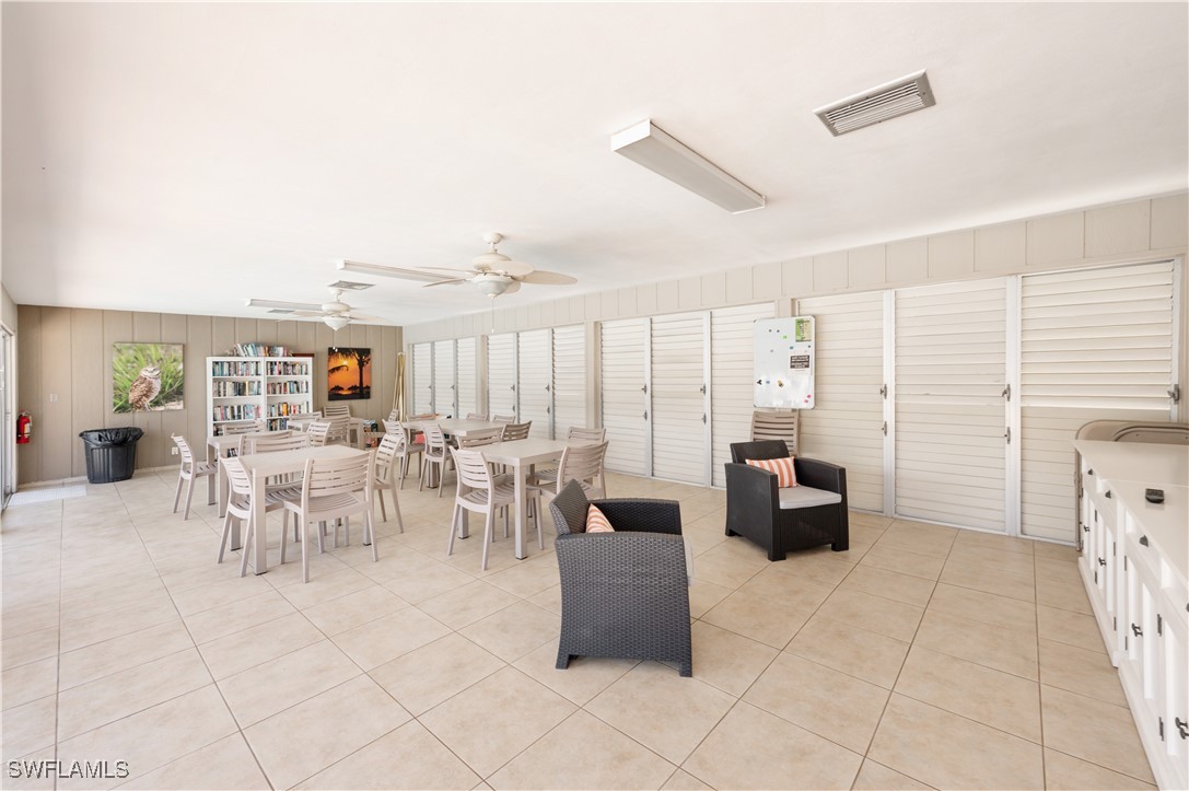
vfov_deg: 81.1
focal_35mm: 14
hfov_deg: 104.3
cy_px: 396
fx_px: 462
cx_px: 594
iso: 320
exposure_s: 1/50
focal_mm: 14
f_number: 11
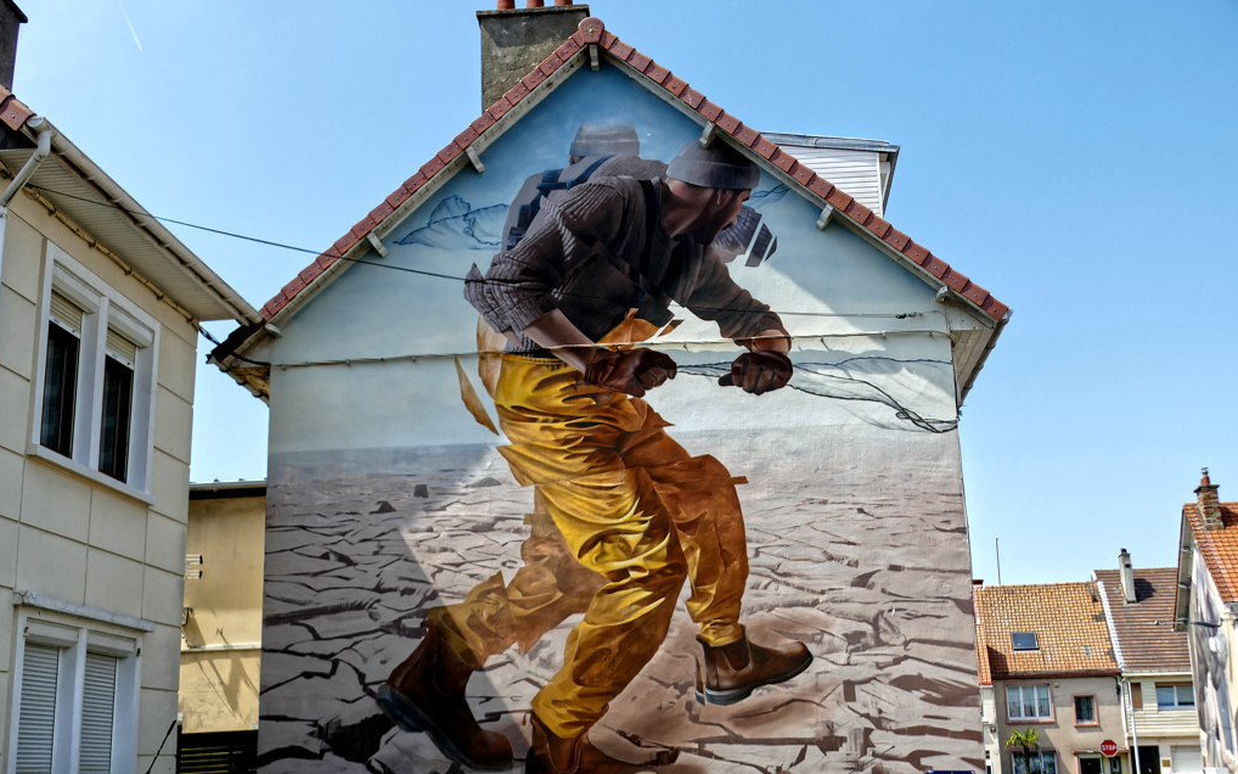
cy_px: 400
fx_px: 1383
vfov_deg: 31.2
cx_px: 617
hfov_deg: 48.2
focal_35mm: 41
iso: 125
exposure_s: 1/1600
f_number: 3.1
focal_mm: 14.5
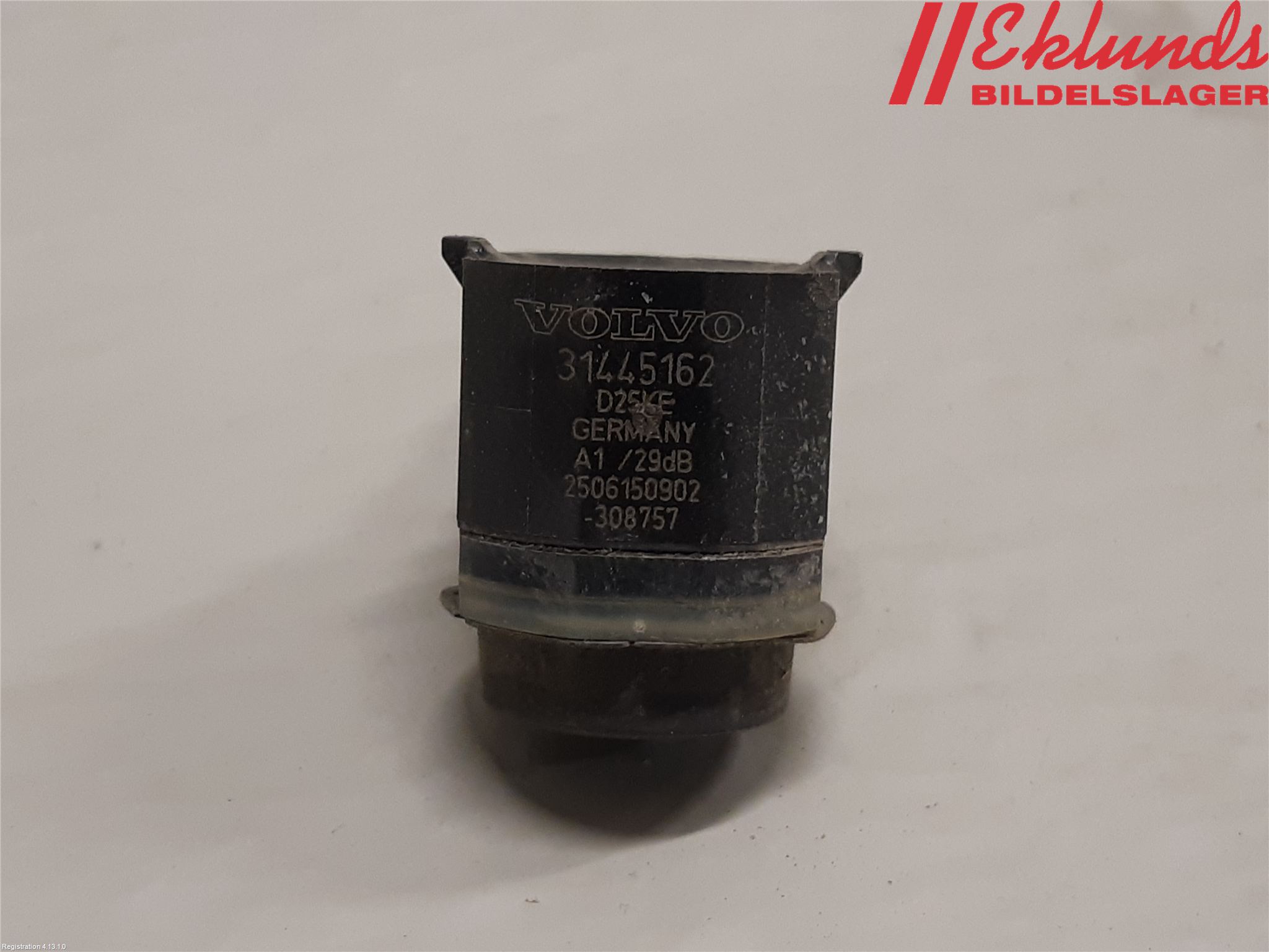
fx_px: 953
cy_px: 476
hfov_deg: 67.3
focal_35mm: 26
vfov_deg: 53.1
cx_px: 634
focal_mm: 3.93
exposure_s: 1/50
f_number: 1.7
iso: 125
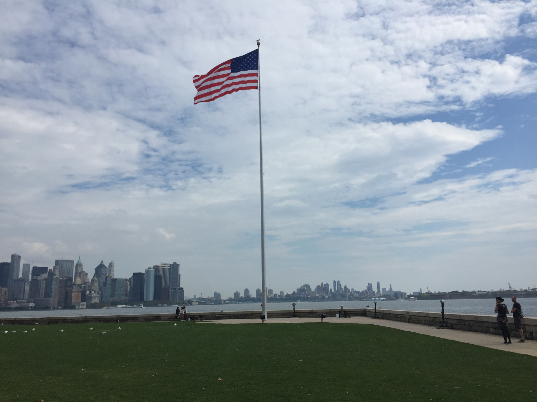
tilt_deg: +13.3
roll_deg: +0.4
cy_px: 201
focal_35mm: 29
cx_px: 268
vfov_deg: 48.2
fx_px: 450
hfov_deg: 61.7
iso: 32
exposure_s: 1/5650
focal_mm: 4.15
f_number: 2.2
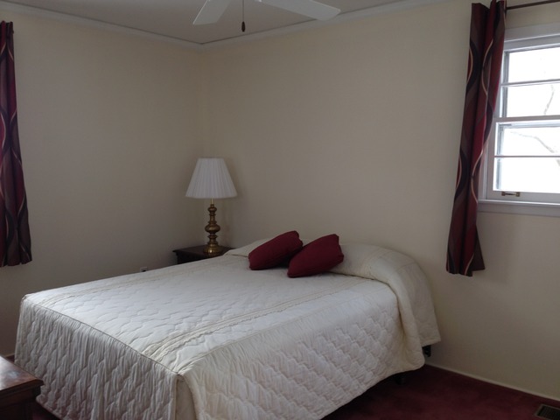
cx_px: 280
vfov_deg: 42.9
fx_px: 534
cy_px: 210
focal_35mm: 33
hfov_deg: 55.4
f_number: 2.4
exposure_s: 1/20
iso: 50
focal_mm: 4.12
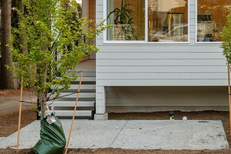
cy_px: 49
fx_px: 449
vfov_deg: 19.4
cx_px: 184
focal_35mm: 70
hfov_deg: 28.2
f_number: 8
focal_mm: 32
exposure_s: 1/100
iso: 800
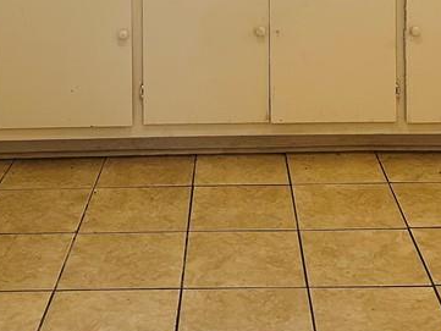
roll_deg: +1.8
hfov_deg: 28.5
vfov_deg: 19.9
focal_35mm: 68
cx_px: 237
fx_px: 867
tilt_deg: -2.8
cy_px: -100
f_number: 1.78
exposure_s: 1/60
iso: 250
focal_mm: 6.86
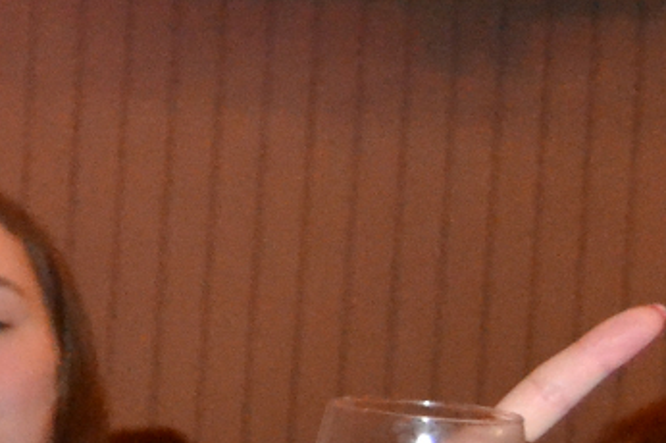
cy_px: 548
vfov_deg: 8.5
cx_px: -947
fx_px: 2957
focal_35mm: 160
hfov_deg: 10.9
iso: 3200
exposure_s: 1/60
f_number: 3.5
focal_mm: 18
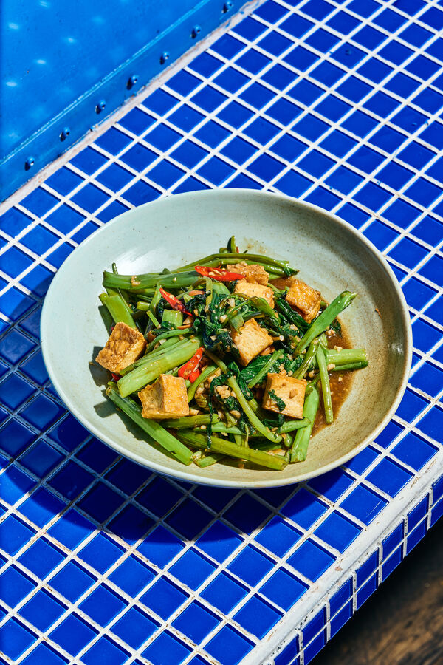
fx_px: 1661
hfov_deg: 15.2
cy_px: 332
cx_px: 222
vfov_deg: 22.6
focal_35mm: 90
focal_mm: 90
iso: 160
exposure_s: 1/200
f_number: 11
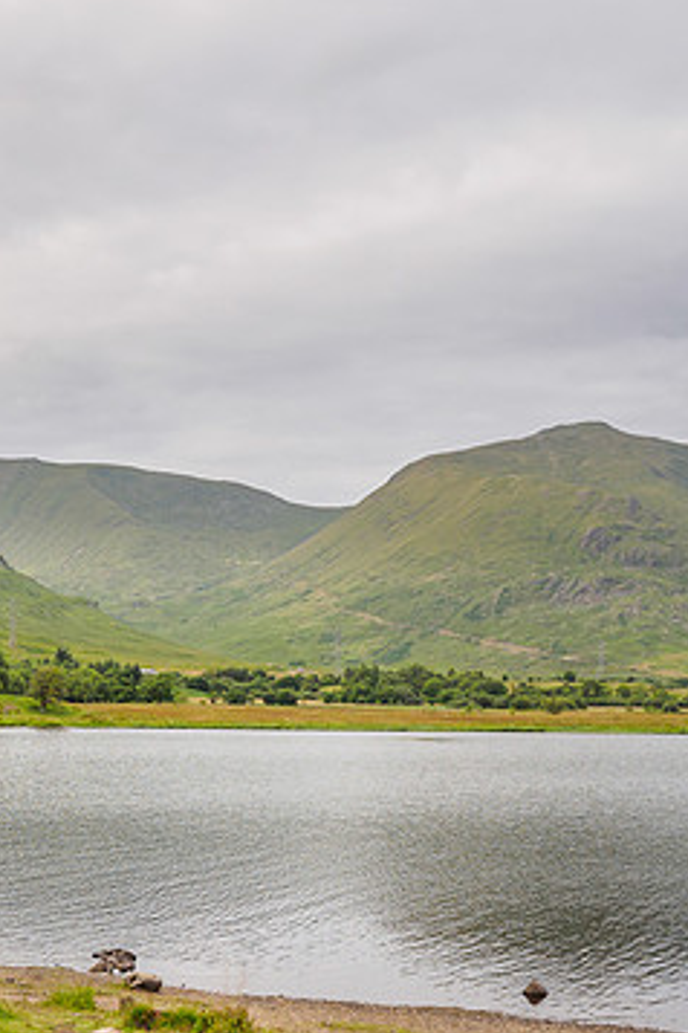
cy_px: 647
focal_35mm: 50
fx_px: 1433
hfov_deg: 25.3
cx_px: -45
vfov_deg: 39.3
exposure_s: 1/125
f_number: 7.1
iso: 200
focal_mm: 14
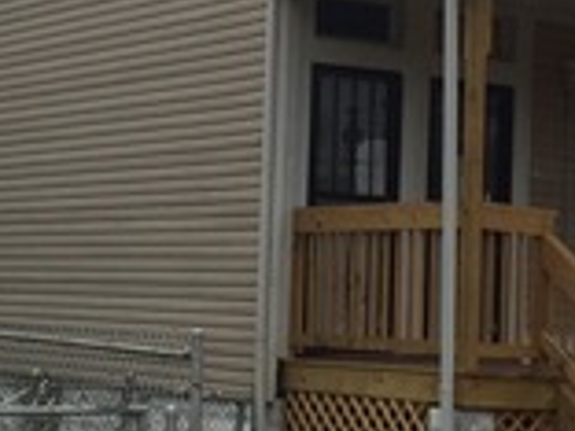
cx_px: 276
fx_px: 2043
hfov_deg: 16.0
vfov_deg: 12.0
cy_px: 147
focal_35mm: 123
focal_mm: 4.12
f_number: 2.2
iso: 32
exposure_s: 1/1325
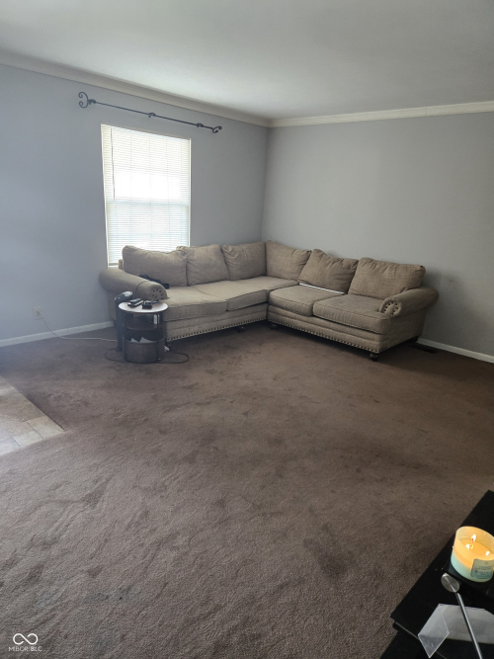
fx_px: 438
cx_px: 247
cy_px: 330
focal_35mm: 23
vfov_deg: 73.9
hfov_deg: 58.9
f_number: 1.8
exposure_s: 1/120
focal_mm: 5.4
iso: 500
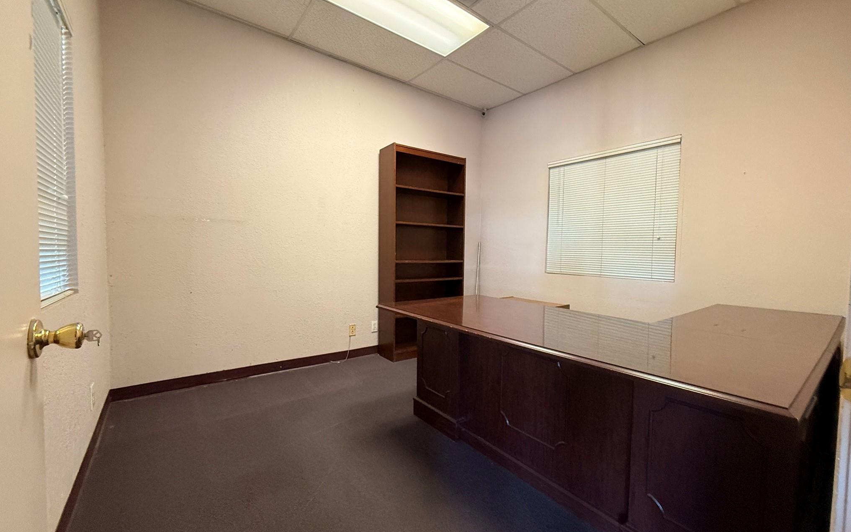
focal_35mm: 15
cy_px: 267
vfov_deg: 74.8
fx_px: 348
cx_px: 423
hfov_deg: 101.5
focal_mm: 2.22
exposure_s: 1/60
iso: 400
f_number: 2.2
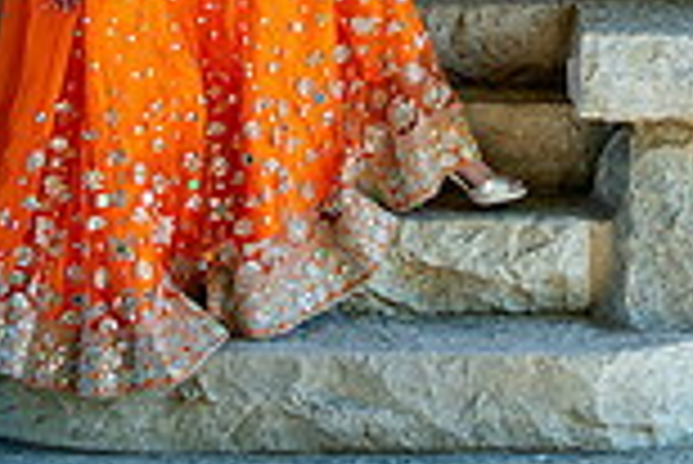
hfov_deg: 13.4
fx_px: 2929
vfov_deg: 8.8
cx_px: 573
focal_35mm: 152
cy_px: -238
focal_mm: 38
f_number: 2.8
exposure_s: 1/250
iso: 160
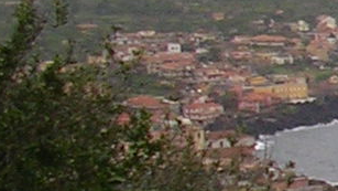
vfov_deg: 4.7
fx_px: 2322
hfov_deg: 7.7
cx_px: 851
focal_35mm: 259
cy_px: 174
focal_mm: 5.8
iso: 50
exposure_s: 1/322
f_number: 2.8
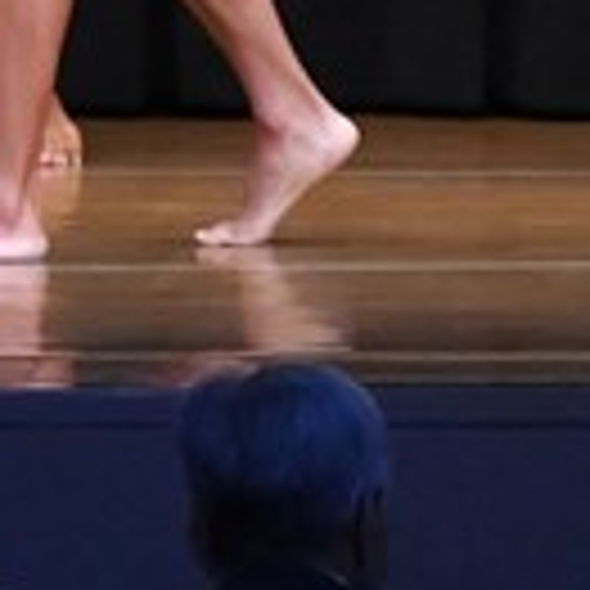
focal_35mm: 846
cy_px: -324
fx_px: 16314
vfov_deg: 2.1
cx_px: 908
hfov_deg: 2.1
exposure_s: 1/400
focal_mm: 112
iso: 8000
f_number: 5.6
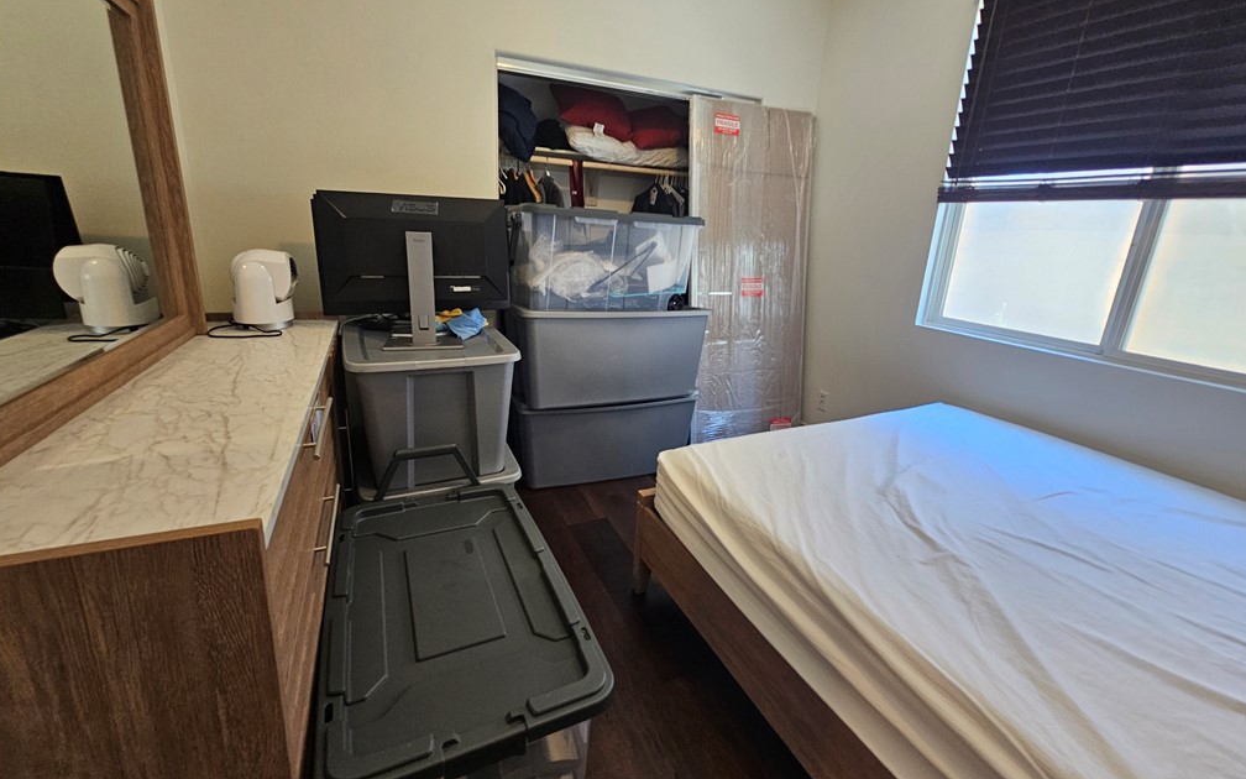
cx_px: 623
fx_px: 475
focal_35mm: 14
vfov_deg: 78.5
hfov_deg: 105.3
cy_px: 365
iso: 200
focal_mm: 2.2
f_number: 2.2
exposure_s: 1/60
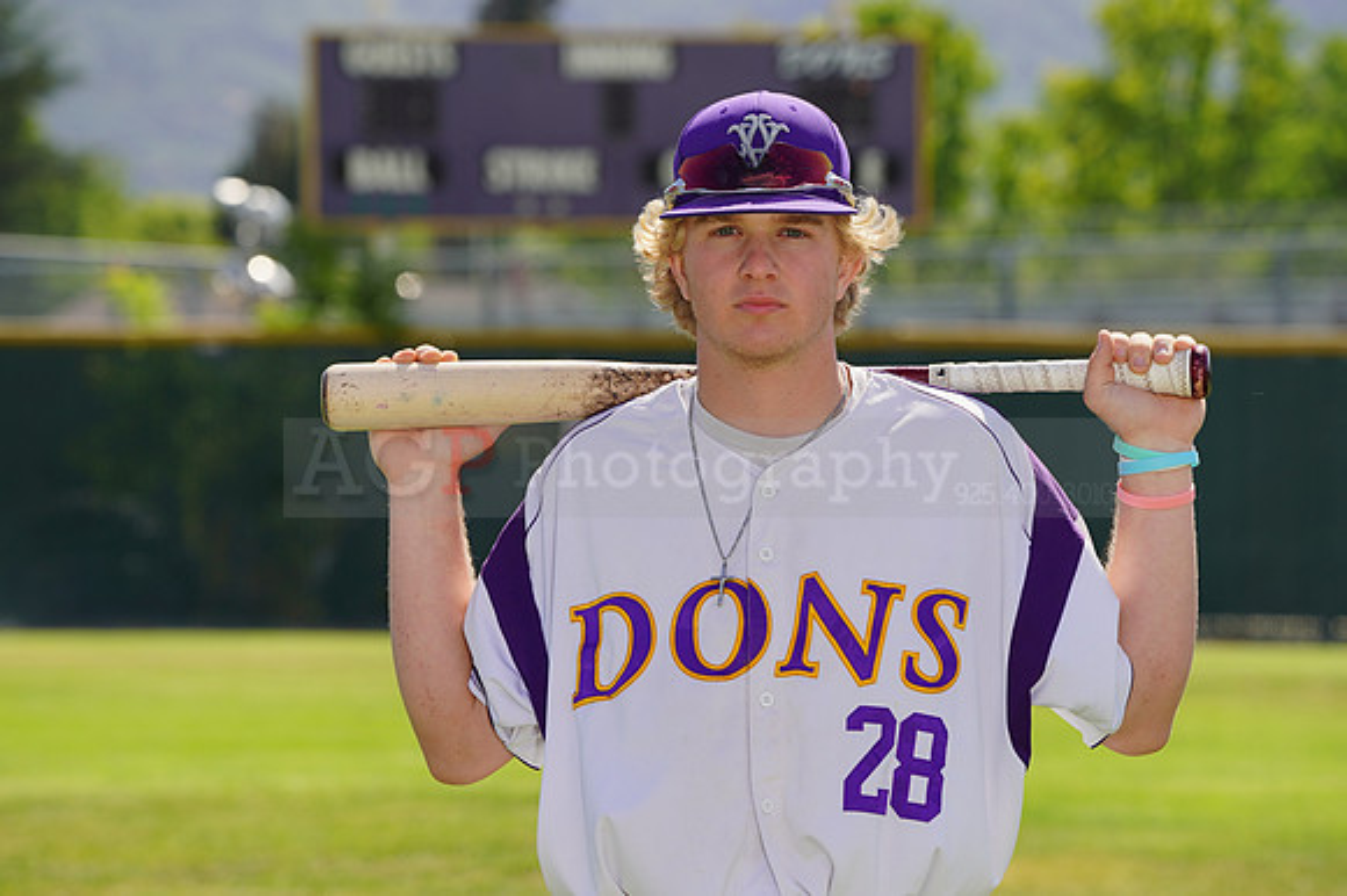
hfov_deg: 9.1
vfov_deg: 6.1
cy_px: 448
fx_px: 8451
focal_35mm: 226
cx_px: 674
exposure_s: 1/250
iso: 100
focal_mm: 226
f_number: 9
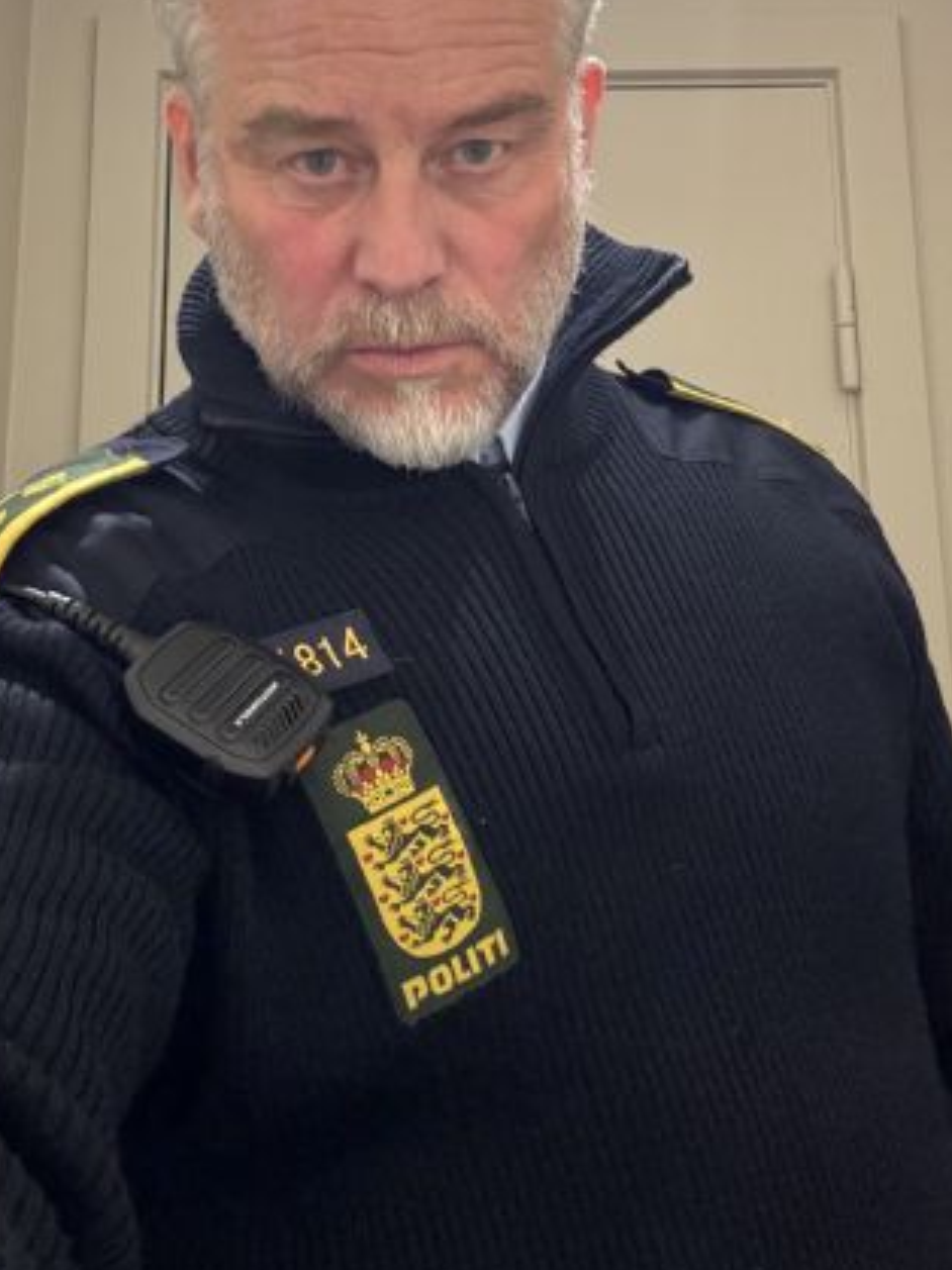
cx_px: 397
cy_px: 452
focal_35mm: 43
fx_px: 1578
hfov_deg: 33.5
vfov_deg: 43.4
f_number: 1.9
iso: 200
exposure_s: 1/50
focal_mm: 2.69
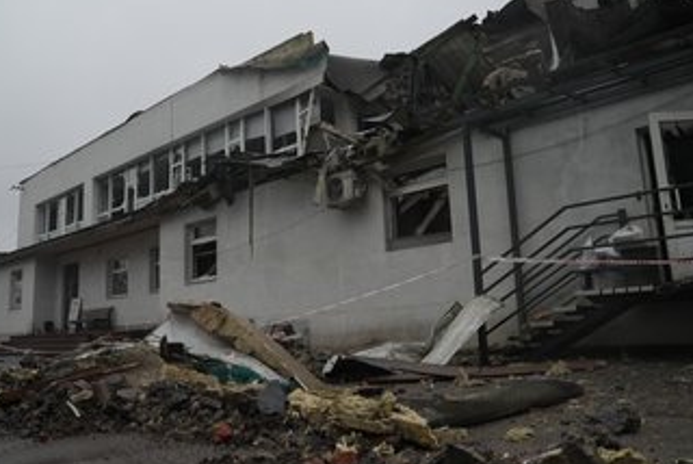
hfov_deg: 61.9
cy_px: 227
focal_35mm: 30
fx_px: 578
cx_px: 334
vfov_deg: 43.7
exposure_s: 1/640
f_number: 2.8
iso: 1000
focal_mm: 24
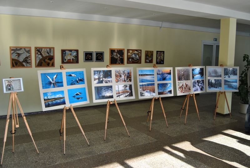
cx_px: 125
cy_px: 84
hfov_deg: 57.2
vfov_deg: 40.1
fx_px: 230
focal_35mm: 33
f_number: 5.6
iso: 180
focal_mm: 22
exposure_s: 1/125
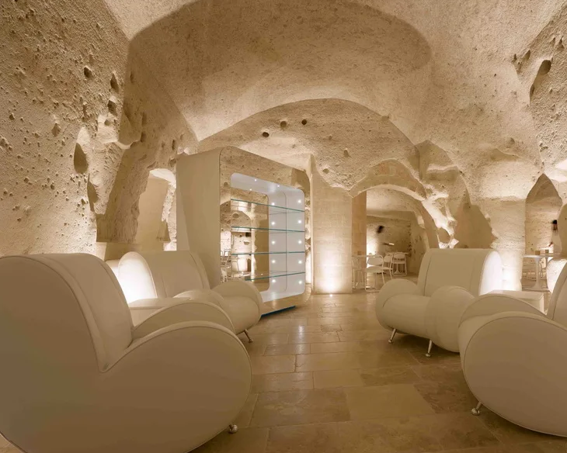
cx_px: 339
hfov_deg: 85.4
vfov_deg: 73.8
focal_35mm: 18
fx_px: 302
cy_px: 237
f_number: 11
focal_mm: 14
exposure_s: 4
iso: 64
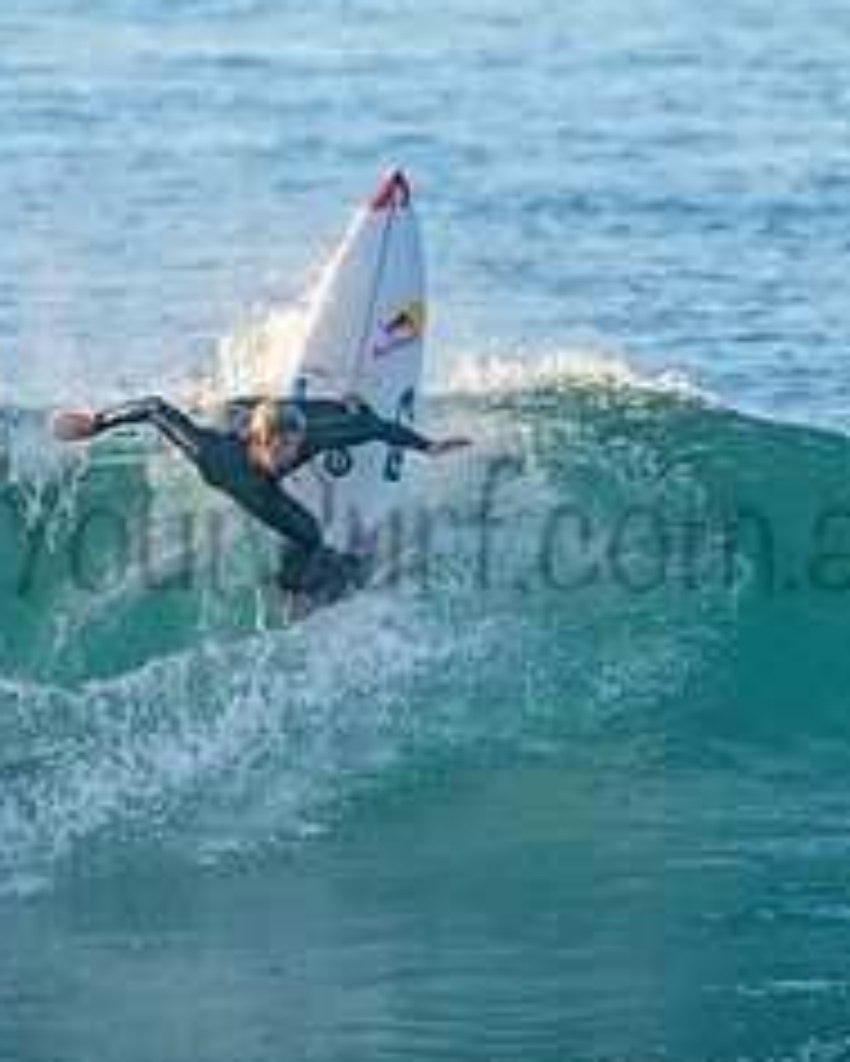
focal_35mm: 1153
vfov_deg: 1.7
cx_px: 459
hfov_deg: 1.3
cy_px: 488
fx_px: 36234
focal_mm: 500
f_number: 5.6
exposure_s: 1/2000
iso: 800
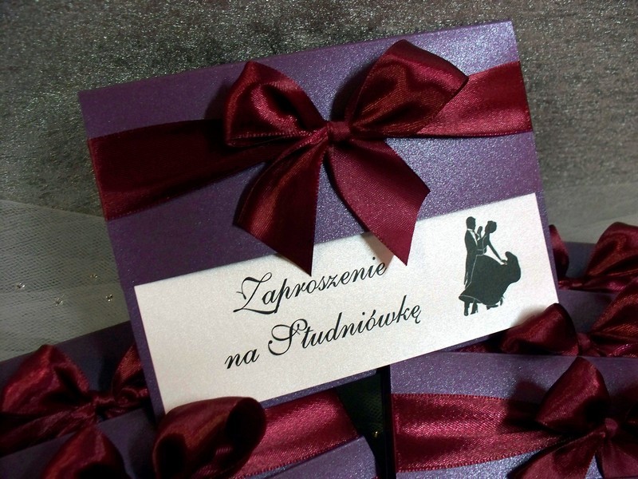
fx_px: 664
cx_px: 319
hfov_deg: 51.4
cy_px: 240
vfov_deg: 39.7
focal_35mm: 36
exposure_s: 1/60
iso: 320
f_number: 2.8
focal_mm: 7.54
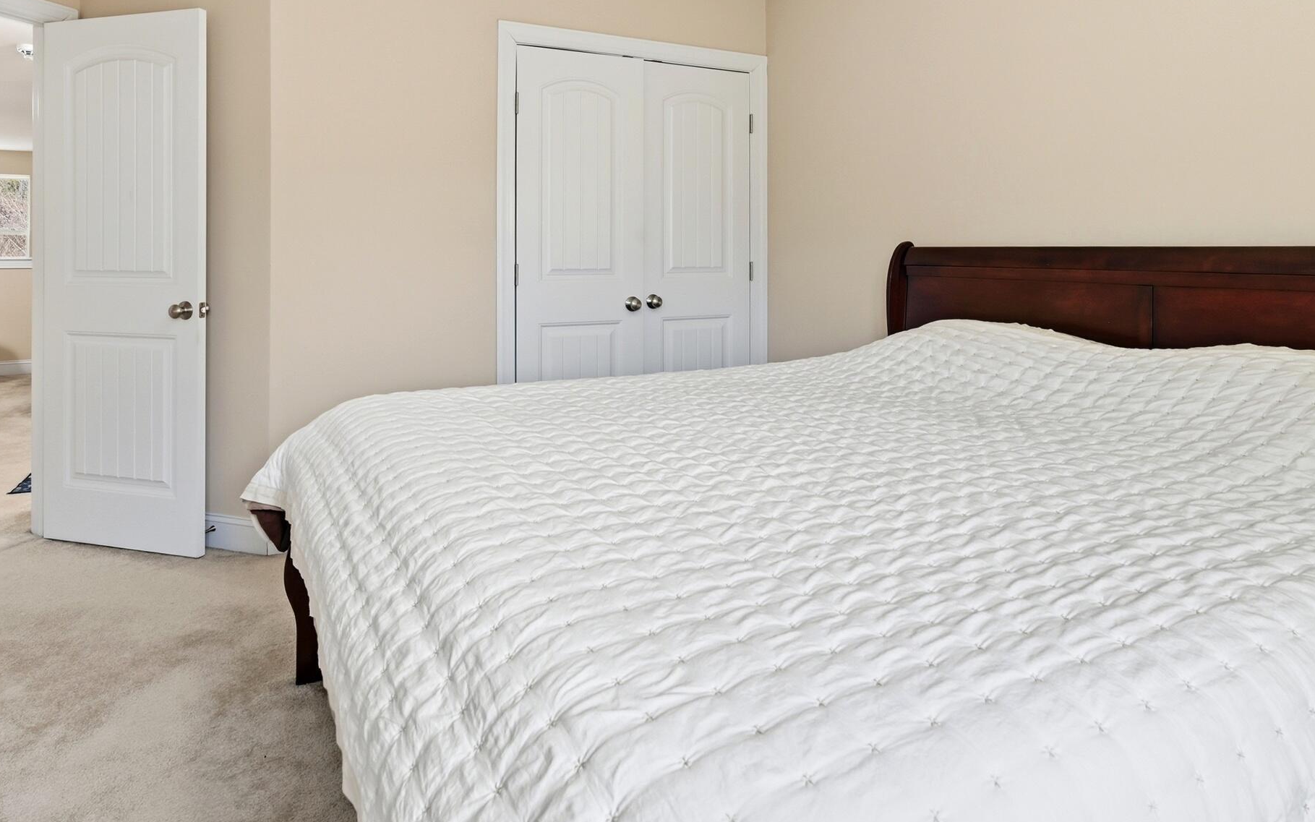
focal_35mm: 22
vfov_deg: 54.5
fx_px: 778
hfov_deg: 80.4
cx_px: 653
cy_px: 271
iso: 250
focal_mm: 15.5
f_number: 9
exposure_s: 1/250
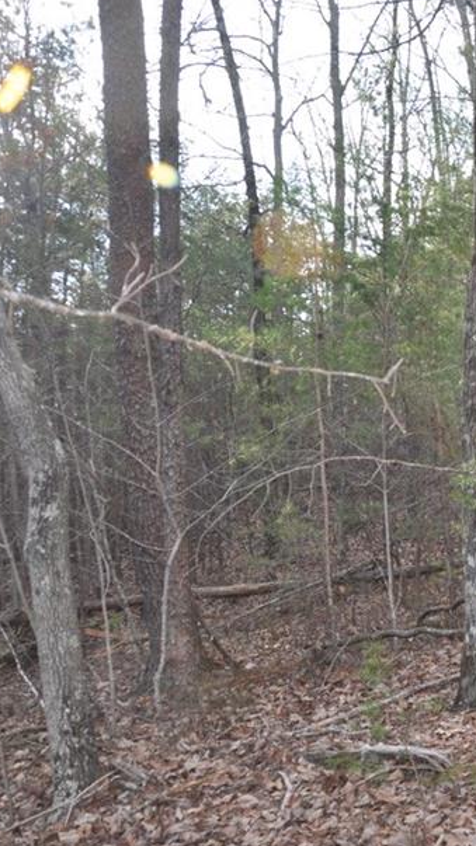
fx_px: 1077
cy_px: 455
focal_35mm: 48
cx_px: 674
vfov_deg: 42.9
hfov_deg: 21.6
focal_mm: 18
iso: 200
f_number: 6.3
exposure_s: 1/200
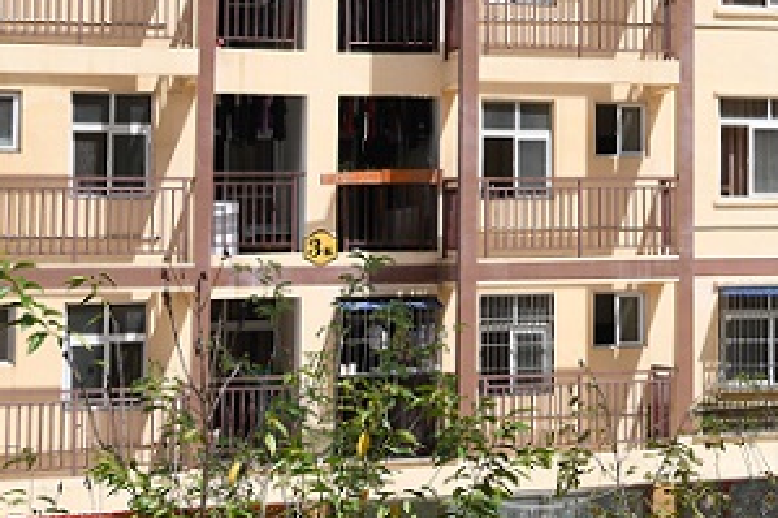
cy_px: 44
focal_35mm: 121
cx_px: 990
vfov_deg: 11.2
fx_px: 2613
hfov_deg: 16.1
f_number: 13
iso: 200
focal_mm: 36
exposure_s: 1/200
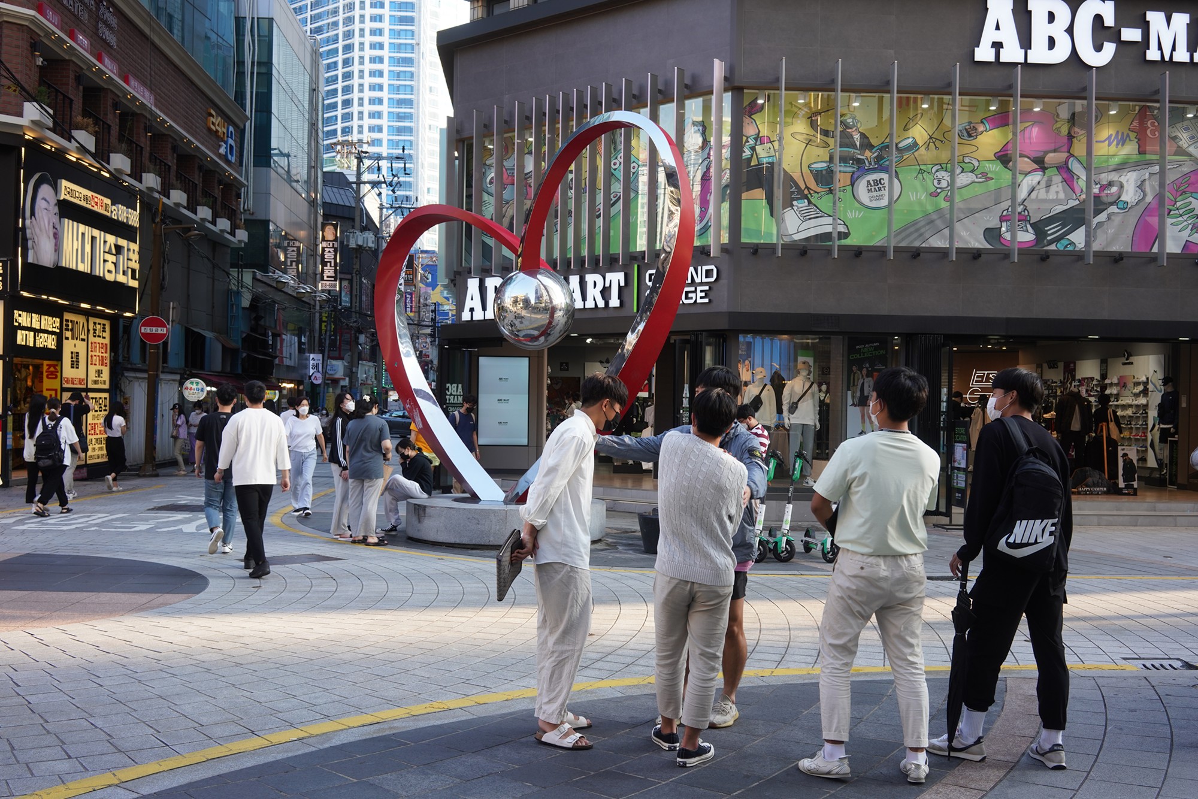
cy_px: 400
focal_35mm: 35
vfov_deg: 37.9
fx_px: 1165
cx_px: 599
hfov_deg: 54.4
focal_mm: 35
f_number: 8
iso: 400
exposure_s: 1/100
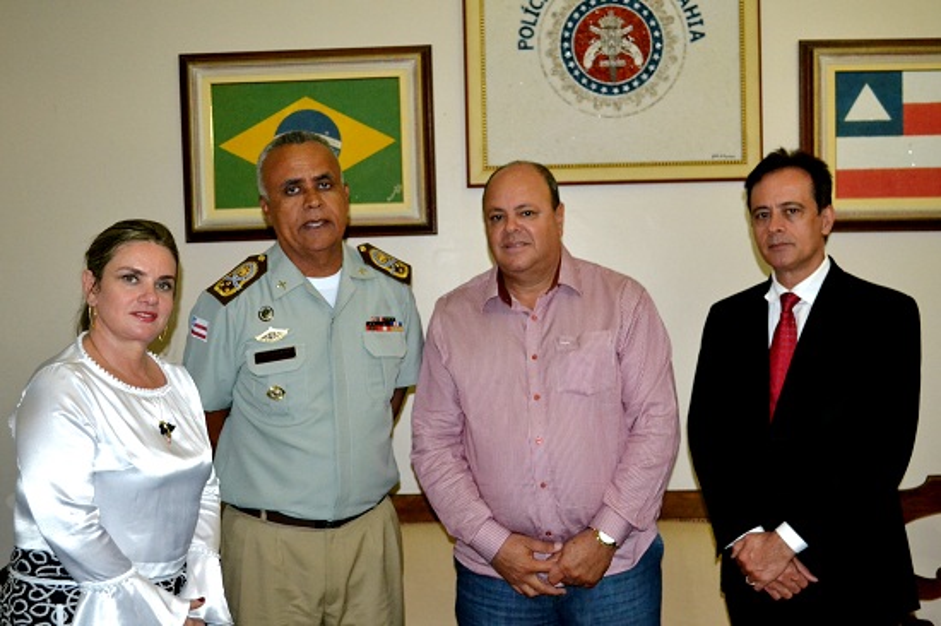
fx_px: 1097
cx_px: 470
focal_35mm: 42
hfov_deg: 46.4
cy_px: 313
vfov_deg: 31.9
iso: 3200
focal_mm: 28
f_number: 4.5
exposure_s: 1/160
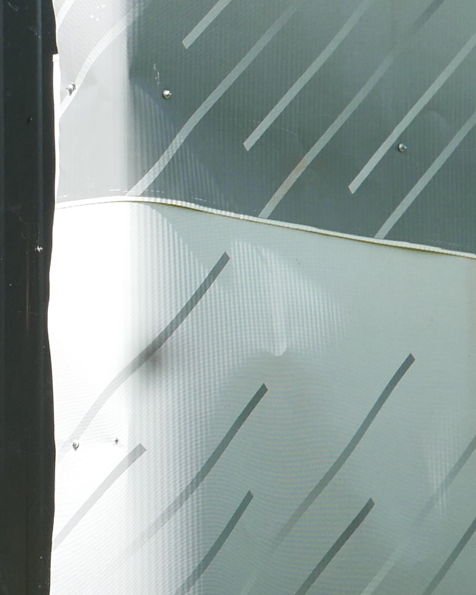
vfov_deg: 10.6
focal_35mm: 182
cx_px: -509
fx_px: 3205
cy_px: 523
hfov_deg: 8.1
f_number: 5.6
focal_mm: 19.9
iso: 200
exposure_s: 1/400
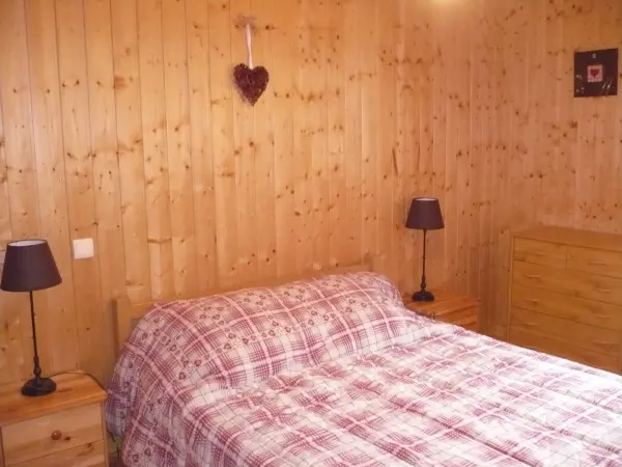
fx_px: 629
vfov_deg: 40.7
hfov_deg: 52.6
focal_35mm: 35
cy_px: 234
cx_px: 311
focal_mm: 5.8
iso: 800
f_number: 2.8
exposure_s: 1/30
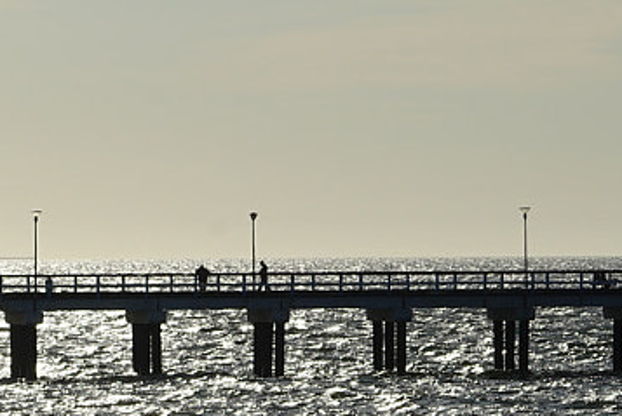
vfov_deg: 3.4
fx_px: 6971
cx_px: -561
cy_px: 567
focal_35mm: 403
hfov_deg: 5.0
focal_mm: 90
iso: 160
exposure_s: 1/500
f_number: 14
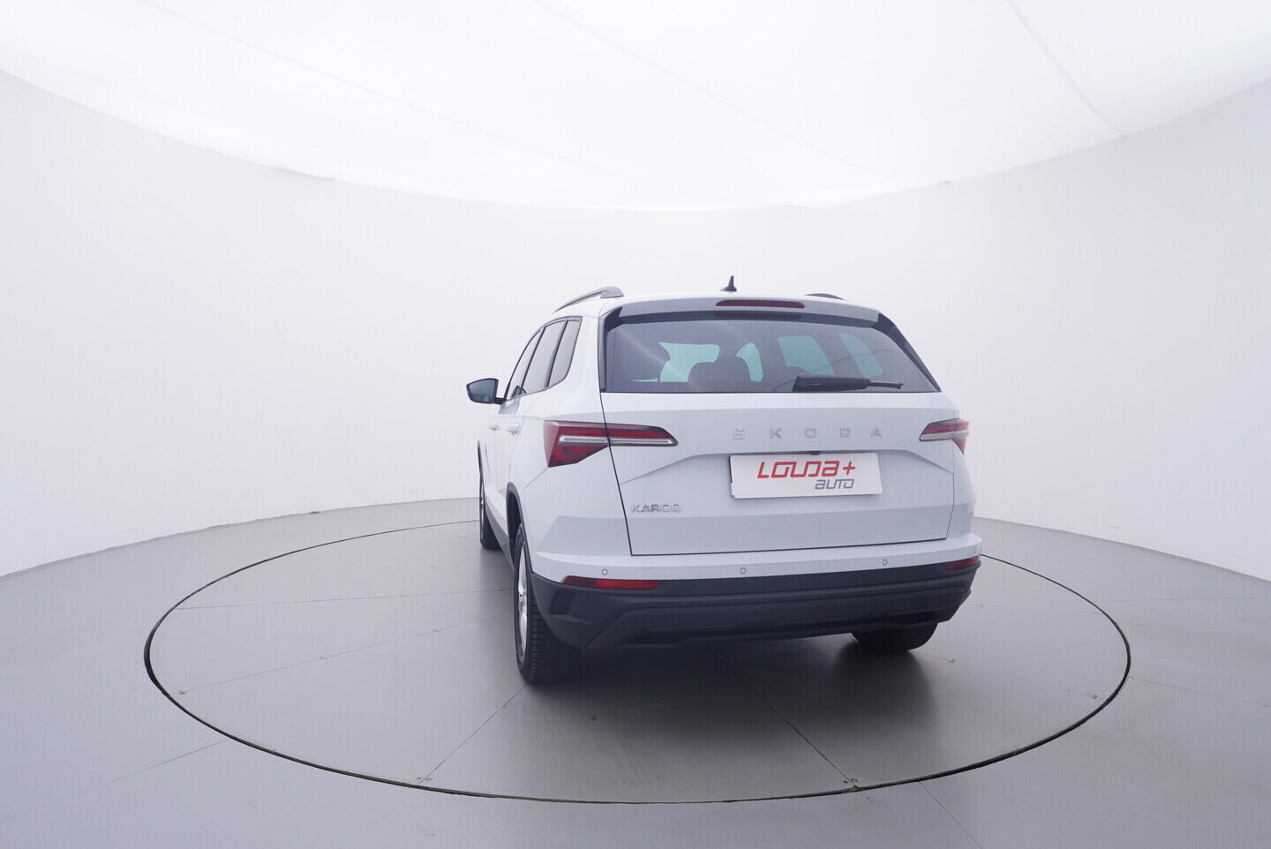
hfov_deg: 77.3
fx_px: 795
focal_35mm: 22
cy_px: 424
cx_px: 636
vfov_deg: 56.2
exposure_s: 1/80
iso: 200
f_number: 5
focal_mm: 15
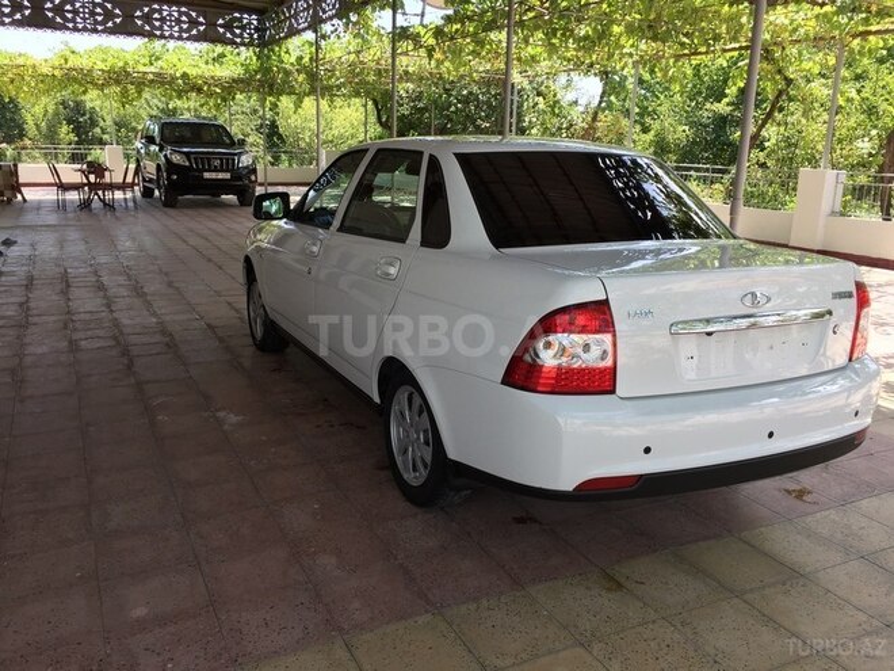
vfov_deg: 48.2
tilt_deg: -13.2
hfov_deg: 61.7
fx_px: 749
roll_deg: -1.6
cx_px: 447
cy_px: 336
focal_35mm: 29
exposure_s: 1/366
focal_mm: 4.15
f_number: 2.2
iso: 32
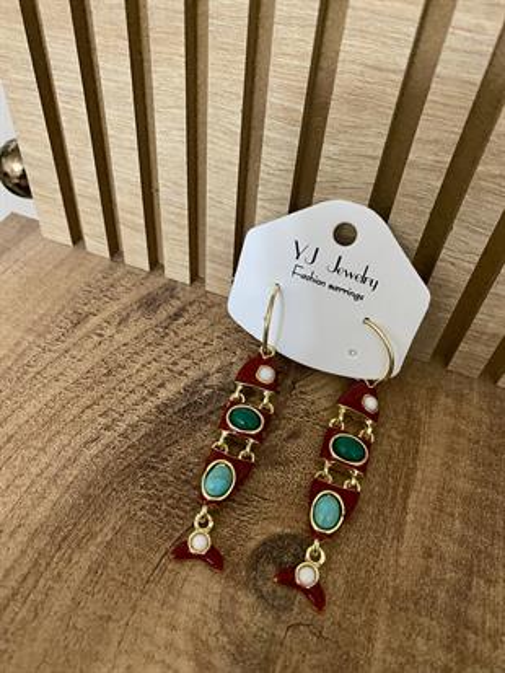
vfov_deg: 69.4
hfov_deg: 54.9
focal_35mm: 25
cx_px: 252
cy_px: 336
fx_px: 486
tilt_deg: -52.9
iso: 500
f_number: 1.8
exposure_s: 1/25
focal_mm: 4.25
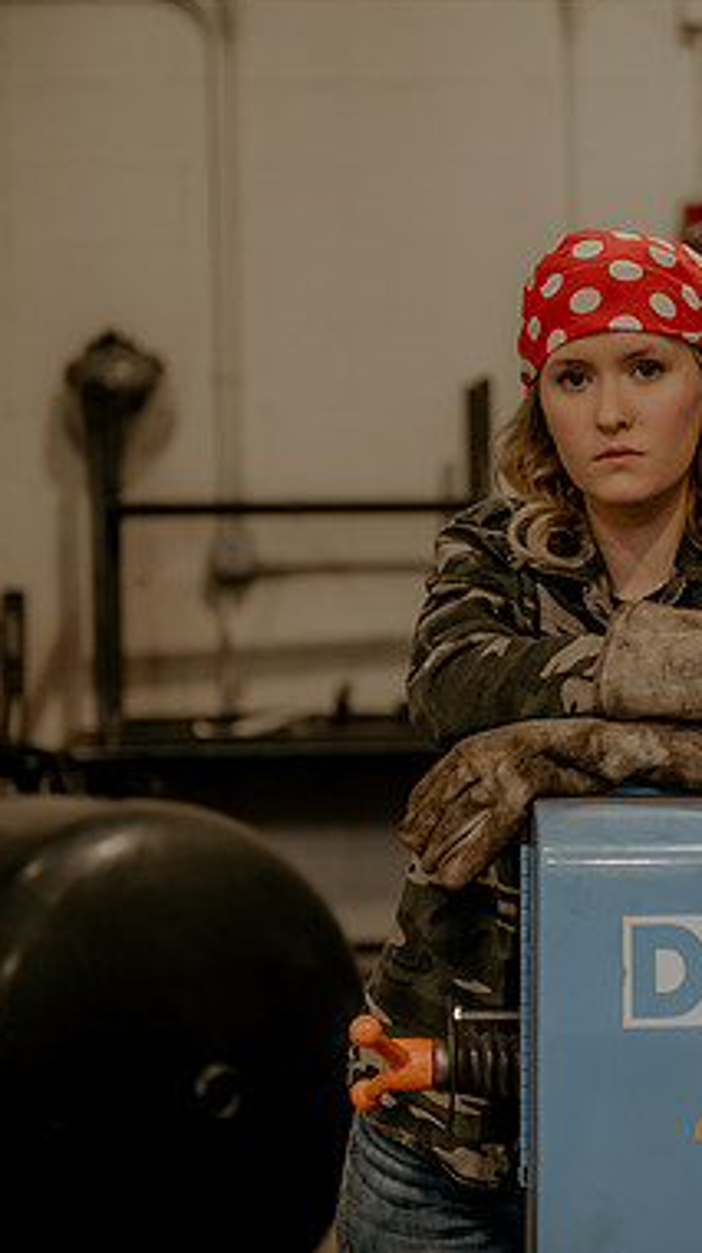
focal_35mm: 112
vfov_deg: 19.1
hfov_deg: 10.6
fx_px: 3716
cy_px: 620
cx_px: 788
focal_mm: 70
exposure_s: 1/160
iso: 500
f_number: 2.8
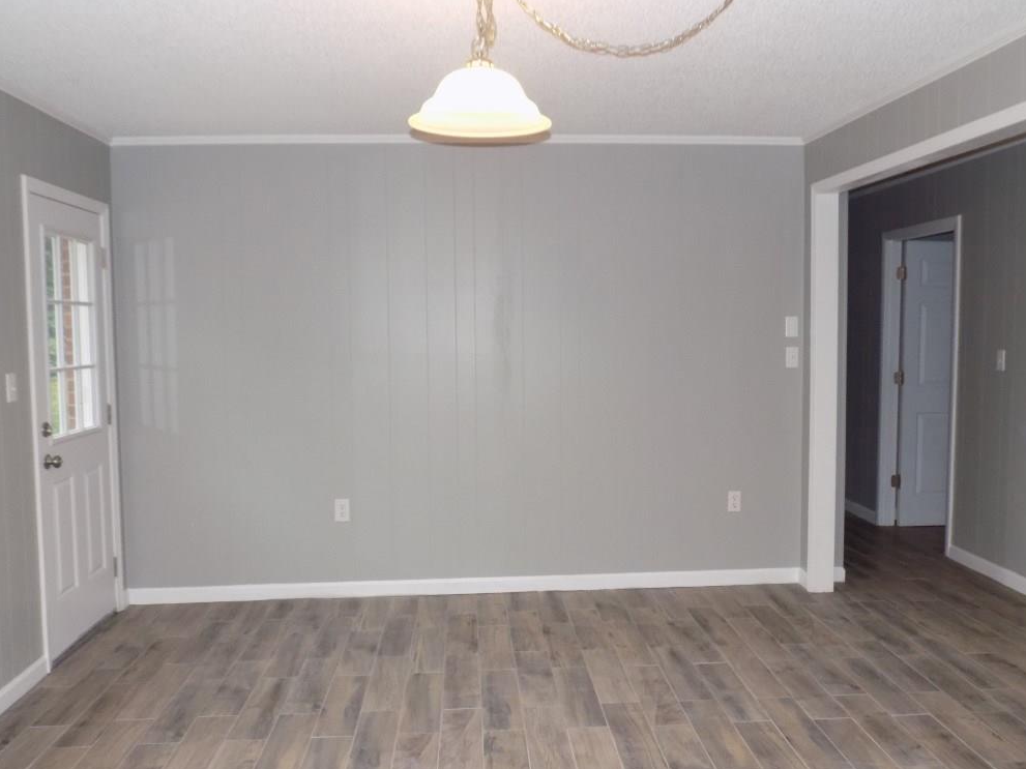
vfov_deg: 45.4
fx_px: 919
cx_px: 527
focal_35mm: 31
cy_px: 394
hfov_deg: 58.3
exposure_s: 1/30
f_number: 3.3
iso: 280
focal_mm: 5.3
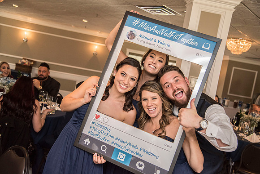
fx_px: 289
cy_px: 87
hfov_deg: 48.4
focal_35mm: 40
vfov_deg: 33.4
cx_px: 130
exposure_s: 1/200
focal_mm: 40
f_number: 4
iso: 1000
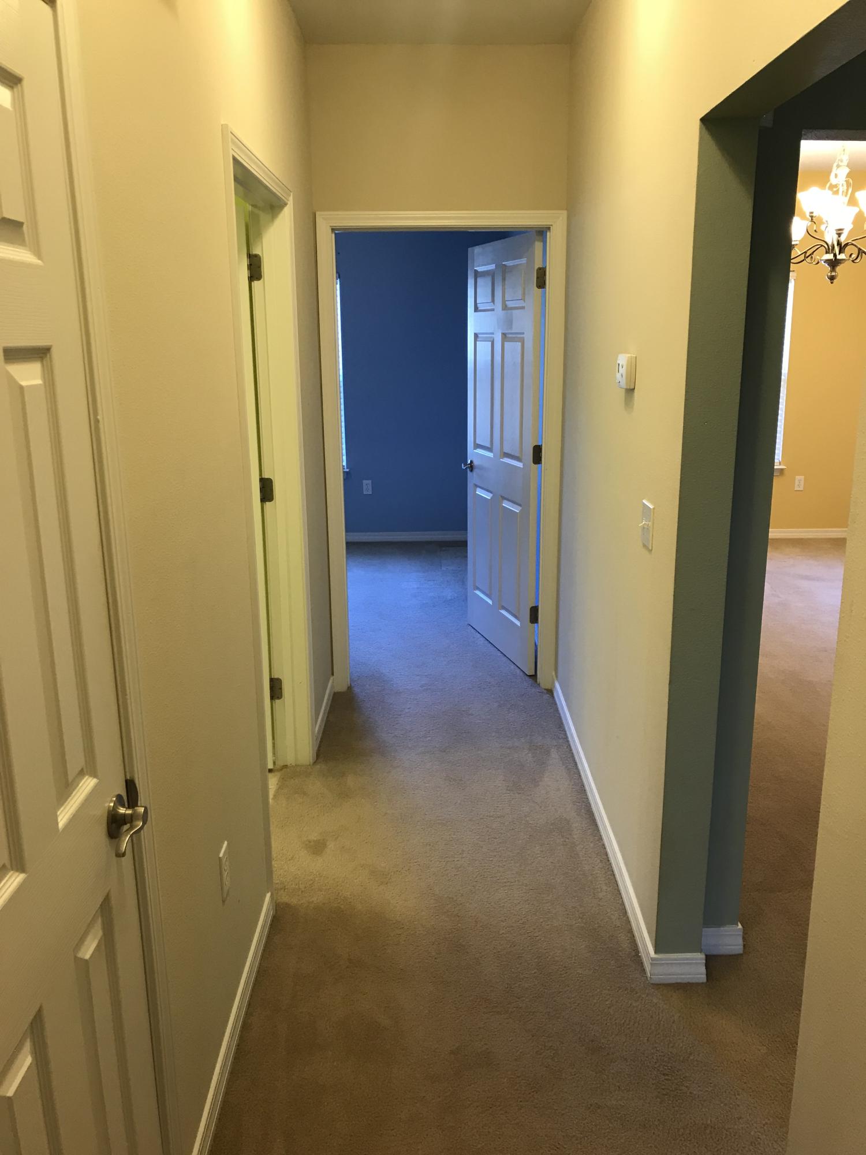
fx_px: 934
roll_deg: +0.5
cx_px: 433
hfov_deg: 49.7
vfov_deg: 63.4
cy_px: 578
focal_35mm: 28
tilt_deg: -13.8
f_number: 1.8
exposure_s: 1/24
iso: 32
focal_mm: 3.99
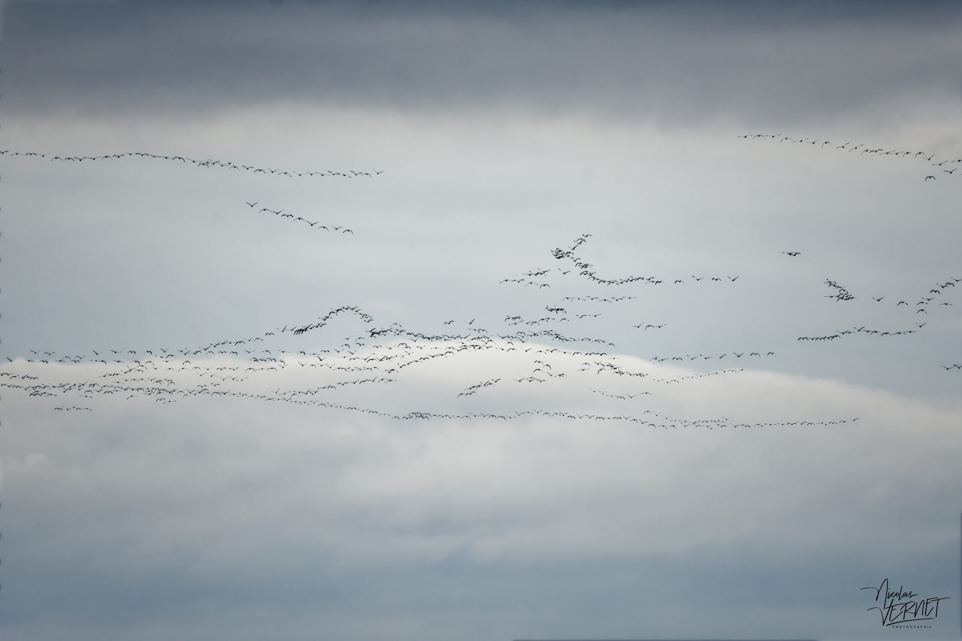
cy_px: 320
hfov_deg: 2.8
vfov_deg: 1.8
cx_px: 481
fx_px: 20038
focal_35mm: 750
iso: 450
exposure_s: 1/1000
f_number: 8
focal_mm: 500
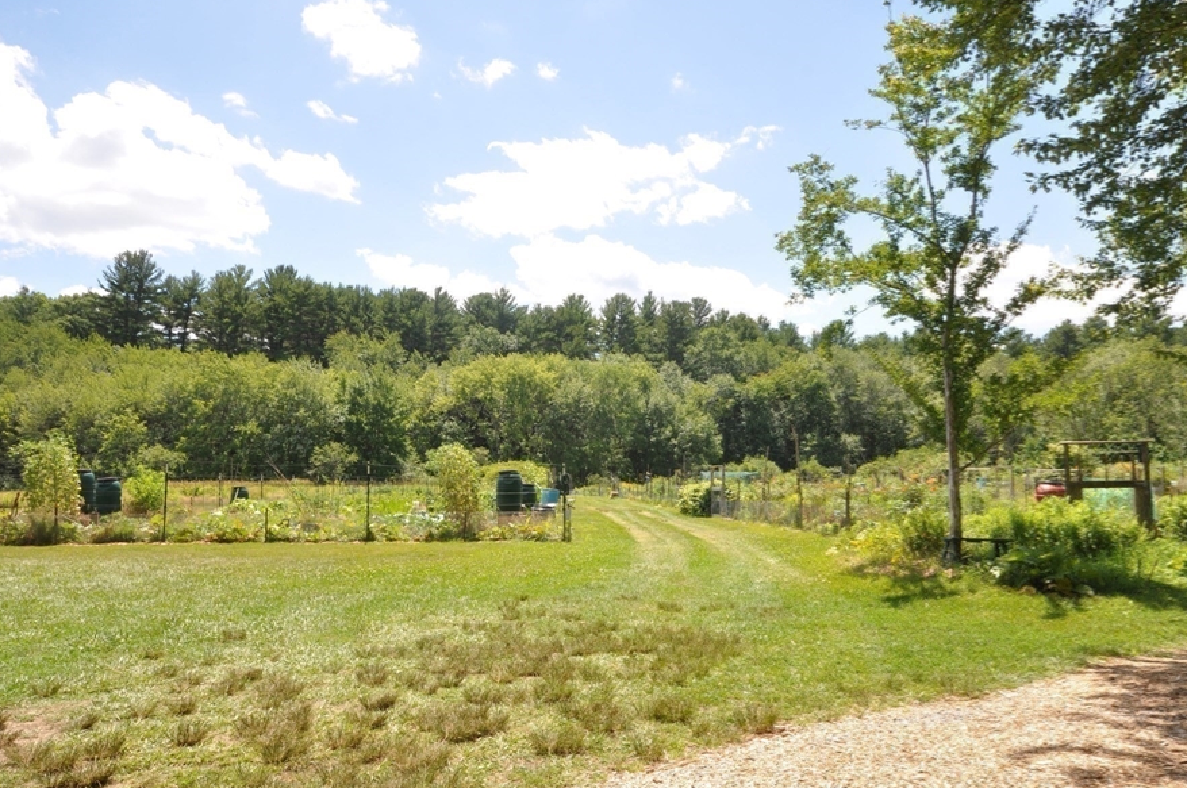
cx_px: 658
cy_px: 404
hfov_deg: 65.4
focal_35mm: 28
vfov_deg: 46.3
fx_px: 922
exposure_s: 1/160
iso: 400
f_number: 13
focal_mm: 16
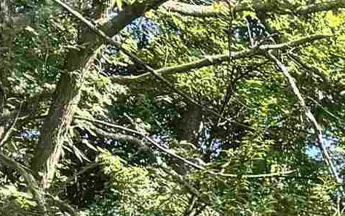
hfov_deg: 11.8
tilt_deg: -2.7
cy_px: 712
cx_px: 608
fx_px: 1551
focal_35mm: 165
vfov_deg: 6.9
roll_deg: +1.9
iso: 80
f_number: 1.78
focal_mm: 6.76
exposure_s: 1/535
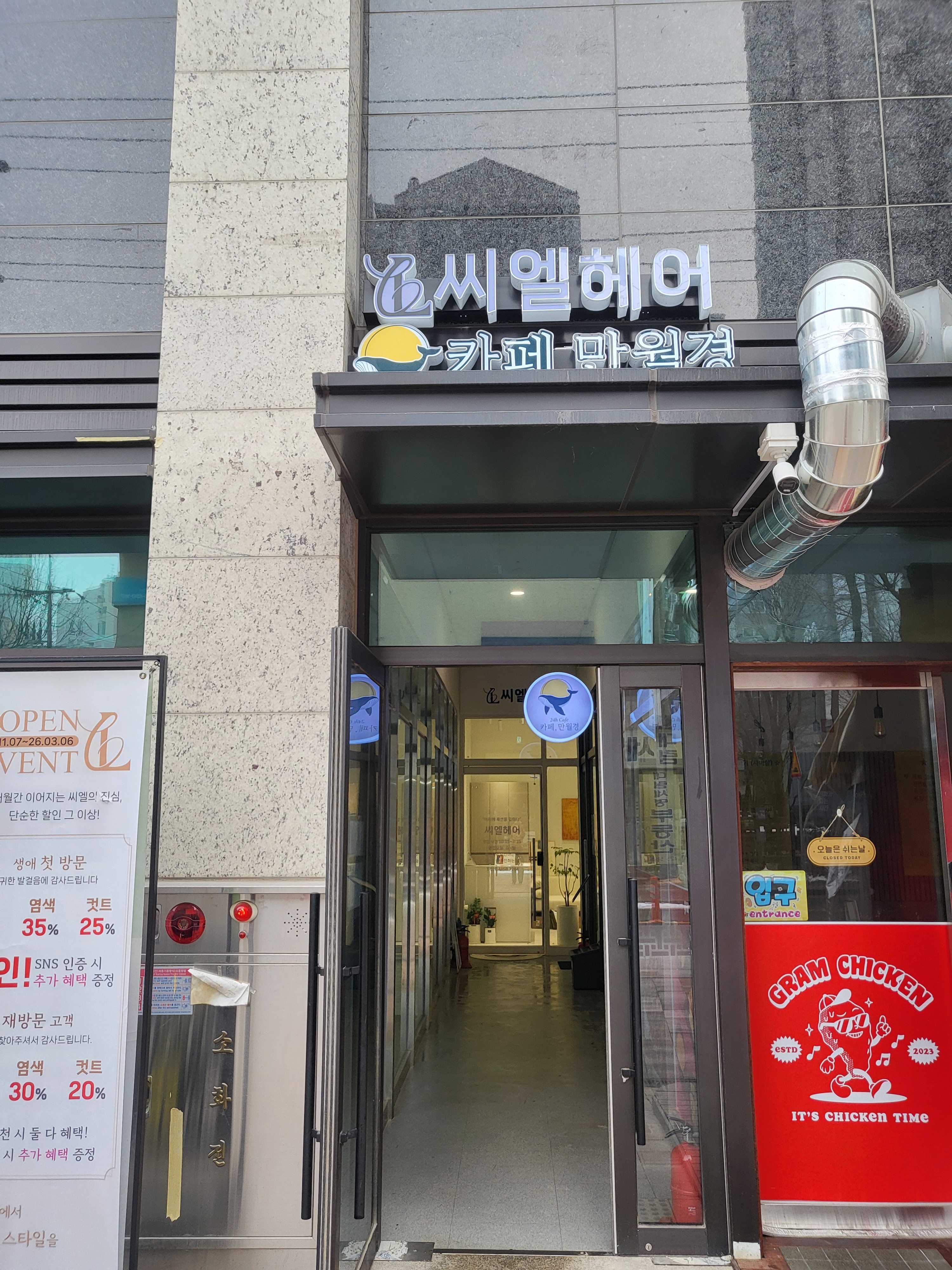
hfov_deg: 53.1
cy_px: 635
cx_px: 476
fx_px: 953
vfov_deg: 67.3
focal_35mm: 26
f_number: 1.8
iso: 50
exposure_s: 1/318
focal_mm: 4.25
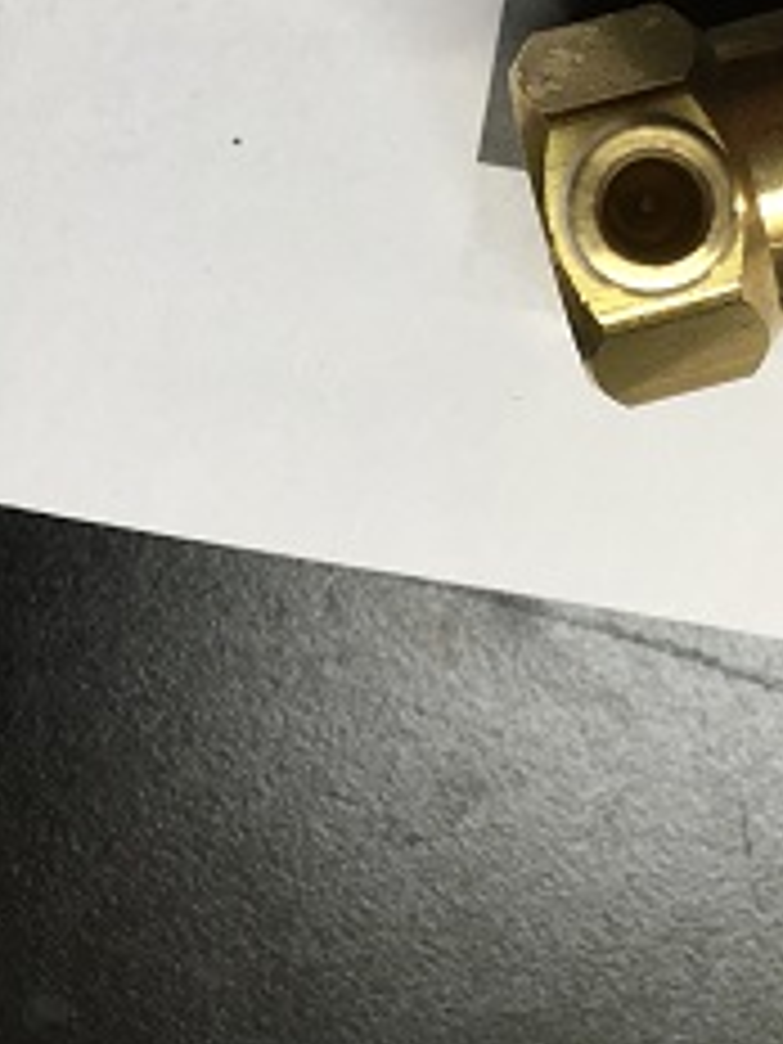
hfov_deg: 28.2
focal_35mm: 50
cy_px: 279
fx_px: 1508
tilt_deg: -83.5
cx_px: 670
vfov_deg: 37.4
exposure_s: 1/30
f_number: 2.2
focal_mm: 4.15
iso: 80
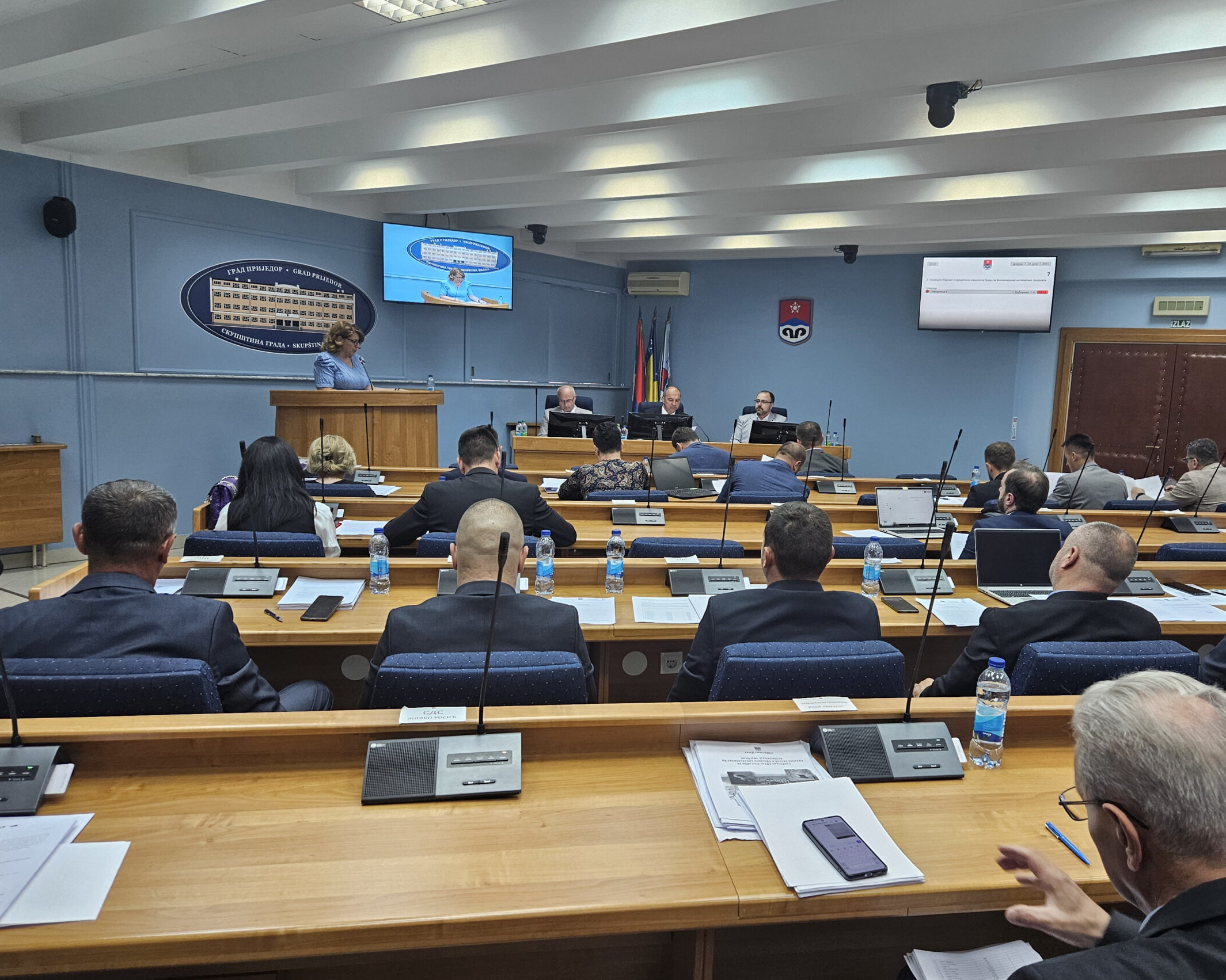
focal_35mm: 27
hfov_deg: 63.8
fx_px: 980
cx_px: 699
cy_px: 494
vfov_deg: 53.2
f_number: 1.8
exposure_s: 1/100
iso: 160
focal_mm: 5.4
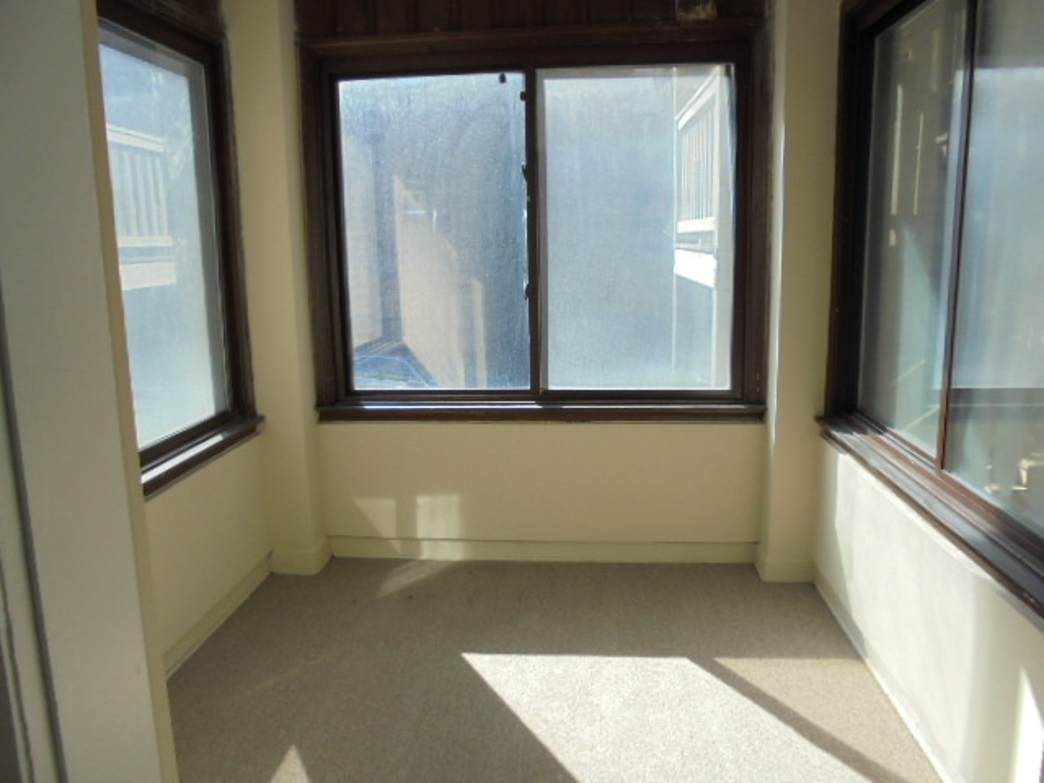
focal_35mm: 26
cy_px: 392
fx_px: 784
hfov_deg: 67.3
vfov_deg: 53.1
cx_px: 522
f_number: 3.5
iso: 100
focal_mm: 4.6
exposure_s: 1/200
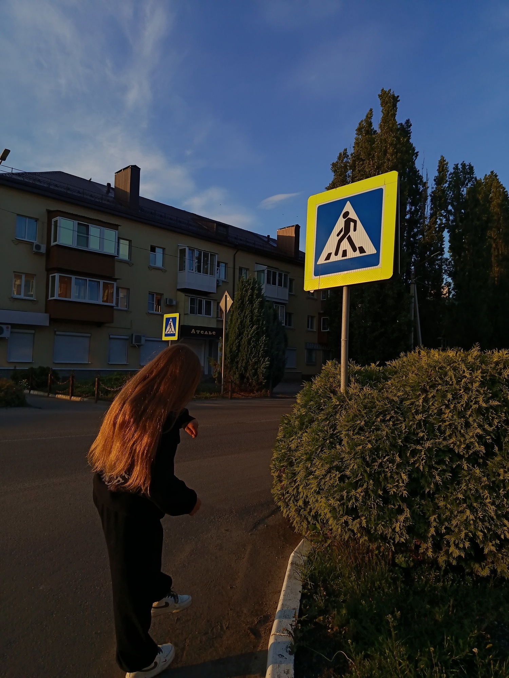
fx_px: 471
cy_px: 339
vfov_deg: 71.6
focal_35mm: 24
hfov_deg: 56.8
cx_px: 254
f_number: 1.7
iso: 50
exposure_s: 1/382
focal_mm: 5.24
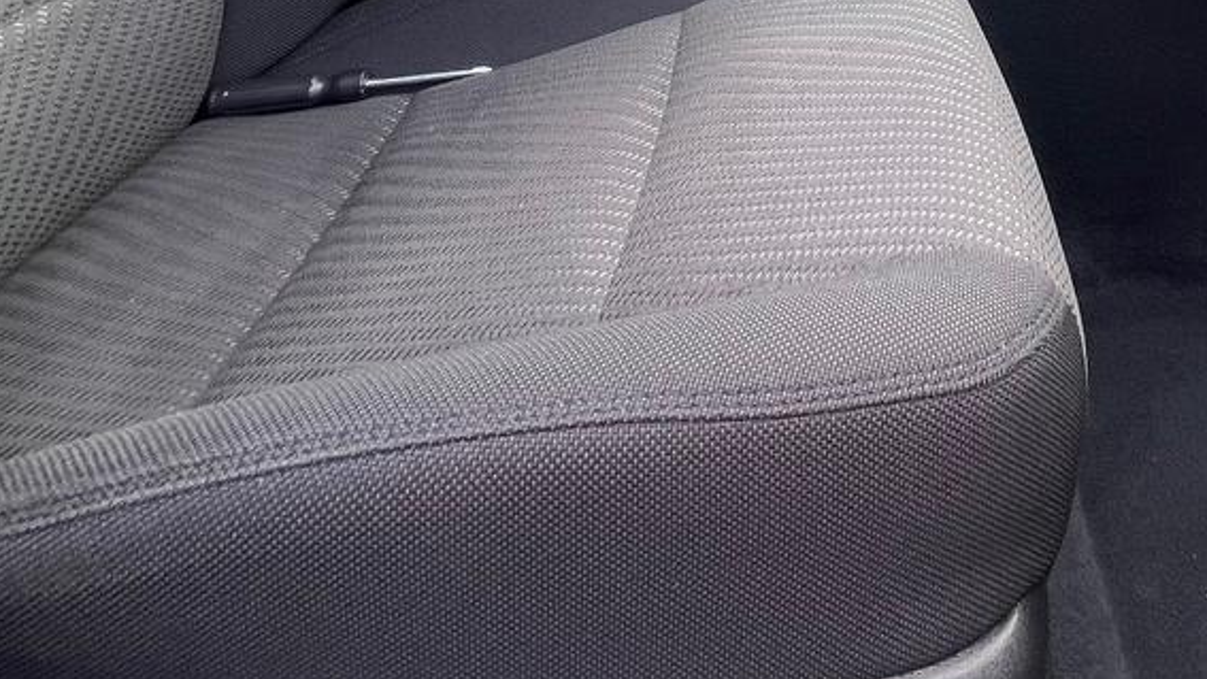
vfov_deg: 27.0
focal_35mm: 32
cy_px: -317
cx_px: 977
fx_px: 1024
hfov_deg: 56.3
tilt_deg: -6.1
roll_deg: -3.6
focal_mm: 1.57
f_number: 1.8
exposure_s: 1/99
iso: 40
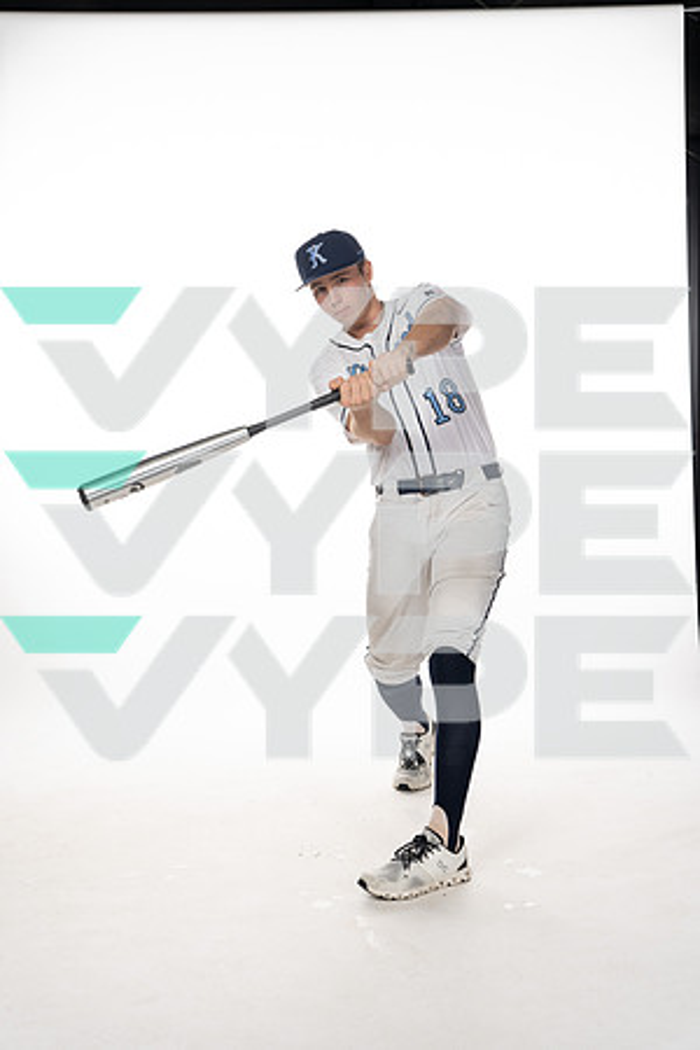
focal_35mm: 50
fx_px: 1458
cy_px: 525
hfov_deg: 27.0
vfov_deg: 39.6
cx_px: 350
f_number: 6.3
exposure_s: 1/250
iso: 400
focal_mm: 50
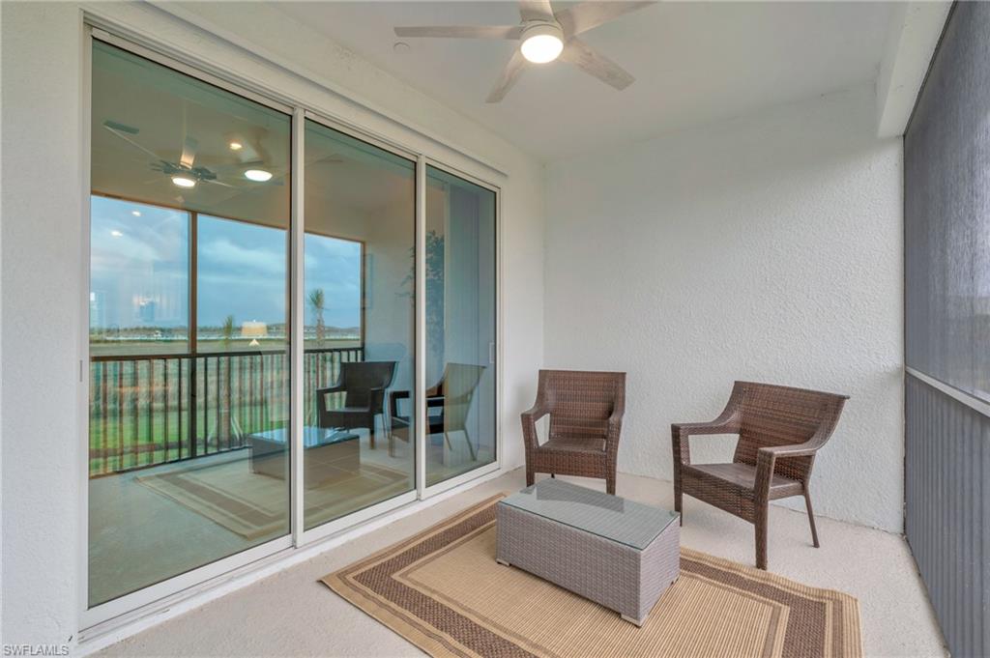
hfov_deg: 96.8
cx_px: 495
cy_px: 329
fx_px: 440
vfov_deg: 73.7
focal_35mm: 16
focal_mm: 16
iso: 200
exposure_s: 1/20
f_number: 9
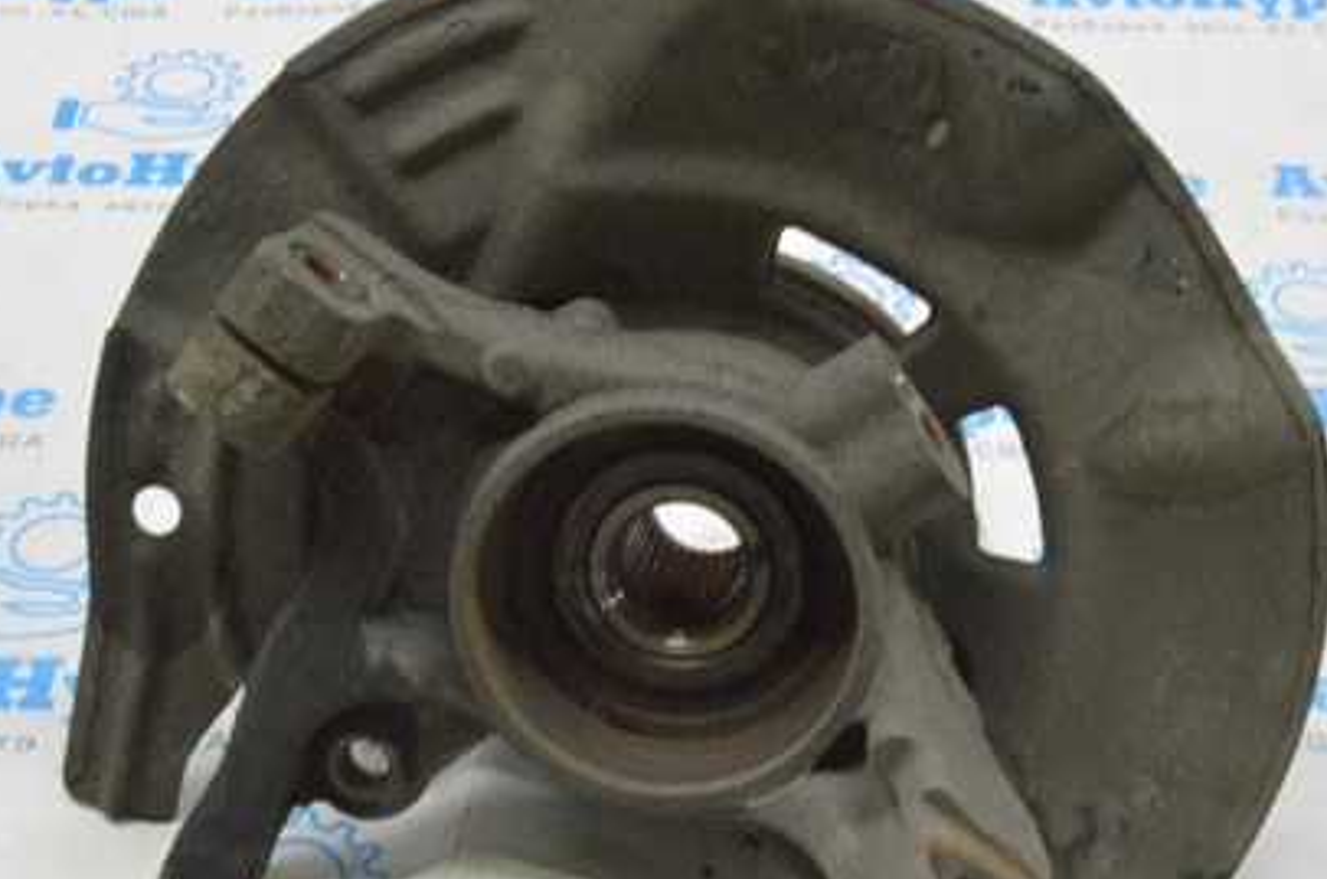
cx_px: 758
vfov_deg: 19.0
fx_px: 2612
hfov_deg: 28.5
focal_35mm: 71
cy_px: 613
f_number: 20
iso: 6400
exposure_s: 1/15
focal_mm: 30
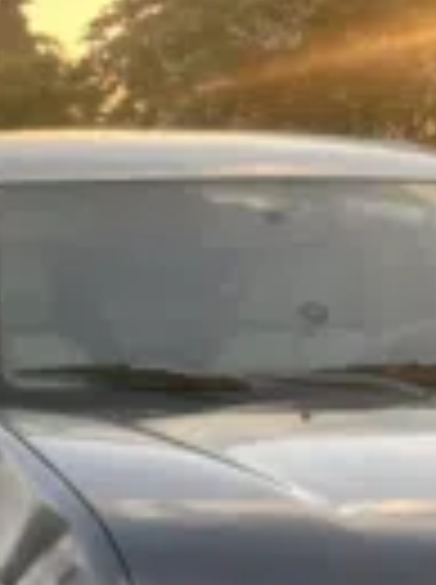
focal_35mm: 148
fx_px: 2494
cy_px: 536
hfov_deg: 10.0
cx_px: 85
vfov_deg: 13.2
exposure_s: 1/729
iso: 64
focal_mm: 6.86
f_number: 1.78
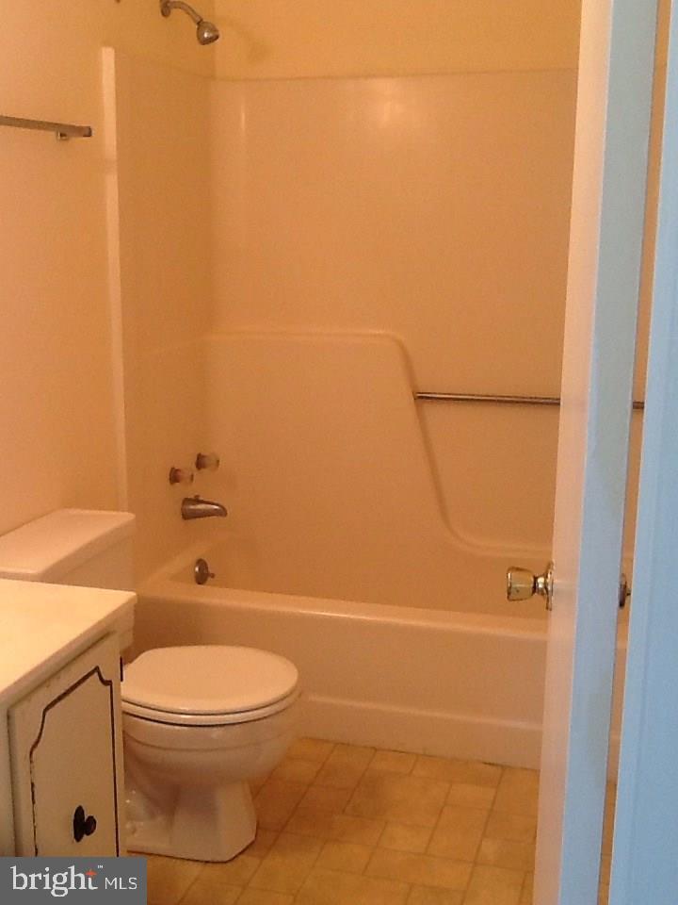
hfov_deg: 32.9
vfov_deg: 42.9
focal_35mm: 44
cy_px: 452
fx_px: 1149
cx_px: 339
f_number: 2.4
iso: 50
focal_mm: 2.03
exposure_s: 1/30
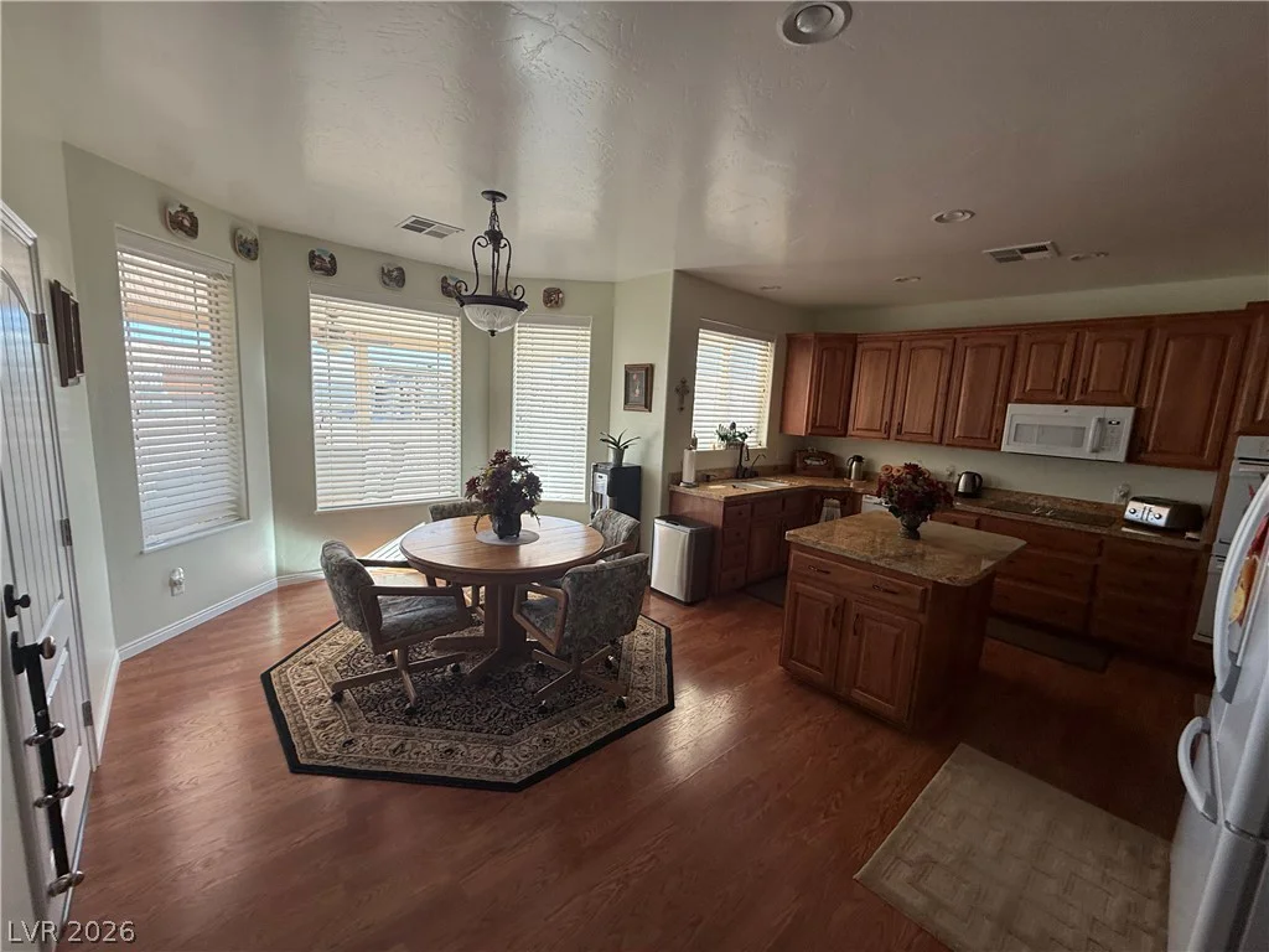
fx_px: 513
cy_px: 476
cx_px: 634
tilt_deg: -7.7
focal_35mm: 14
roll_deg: -2.5
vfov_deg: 85.7
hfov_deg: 102.1
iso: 64
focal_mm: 2.22
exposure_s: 1/99
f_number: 2.2
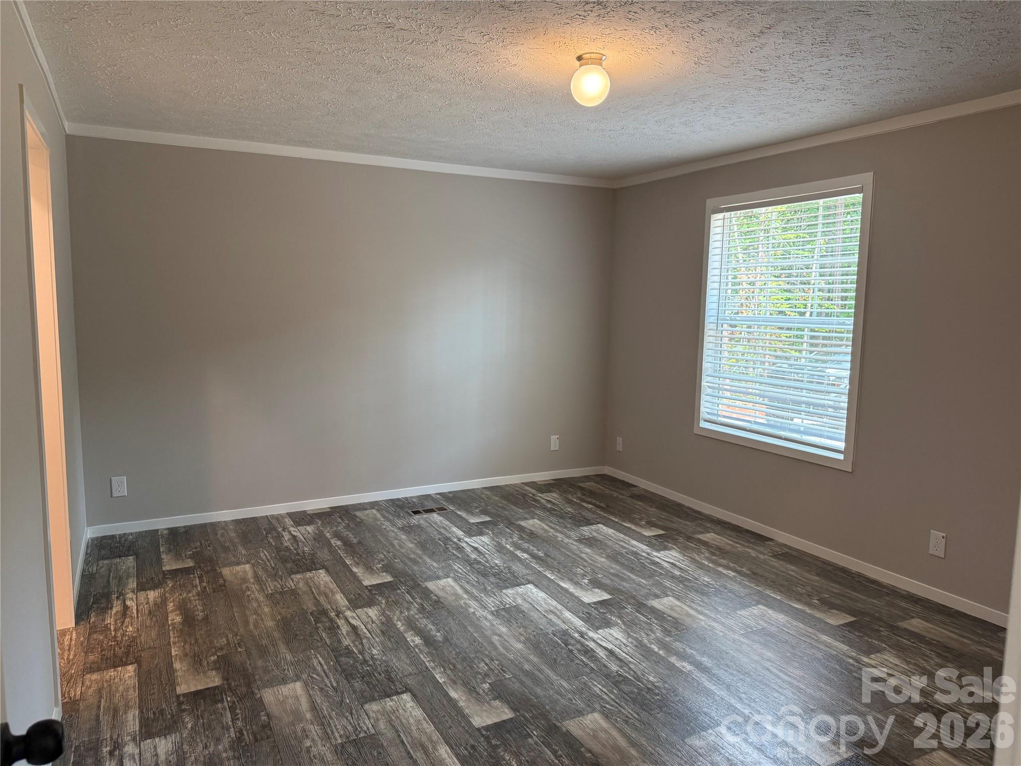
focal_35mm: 24
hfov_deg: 71.6
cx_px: 510
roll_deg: -0.7
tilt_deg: -6.4
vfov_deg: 56.8
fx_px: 708
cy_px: 383
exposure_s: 1/132
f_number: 1.78
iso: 200
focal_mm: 6.76
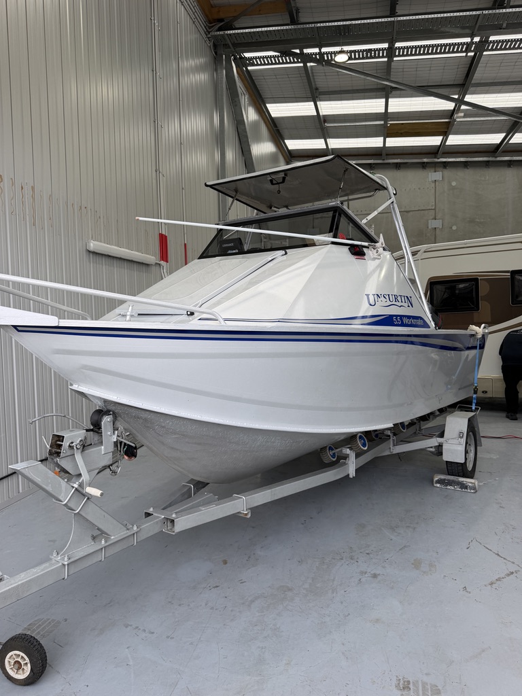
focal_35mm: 24
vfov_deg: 71.6
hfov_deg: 56.8
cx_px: 261
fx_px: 483
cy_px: 348
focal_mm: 6.76
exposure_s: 1/507
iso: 80
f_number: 1.78
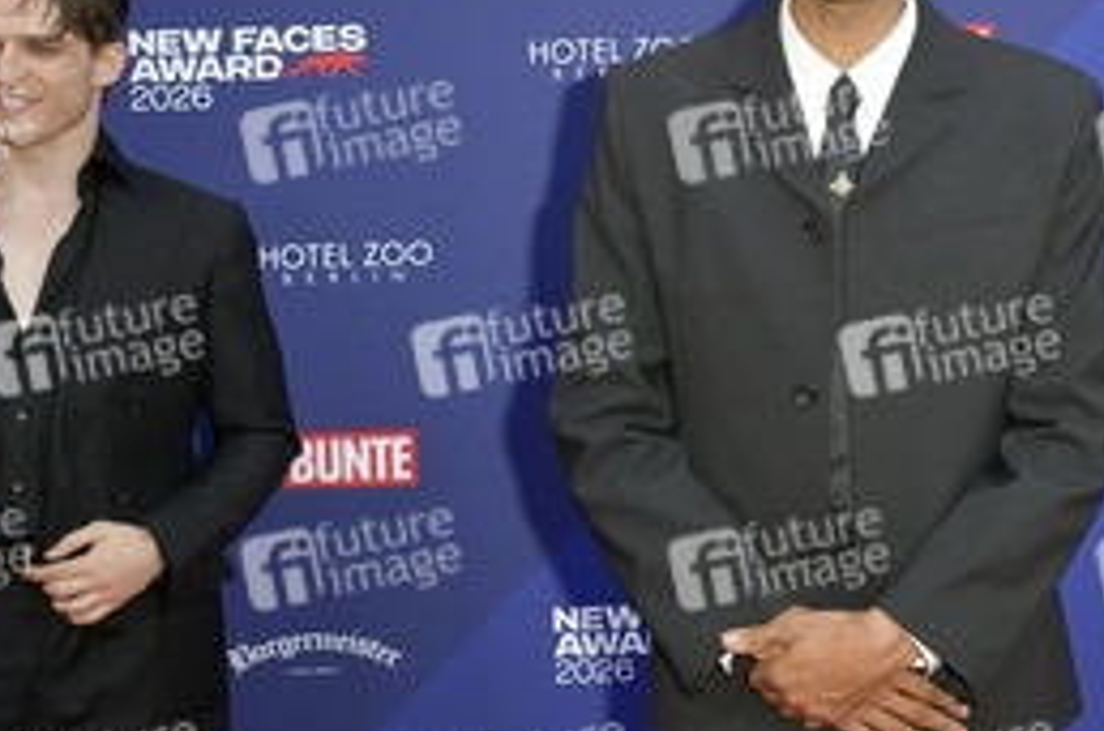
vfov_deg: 24.0
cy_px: 239
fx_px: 1714
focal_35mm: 56
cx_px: 837
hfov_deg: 34.9
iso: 640
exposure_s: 1/200
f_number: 6.3
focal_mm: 32
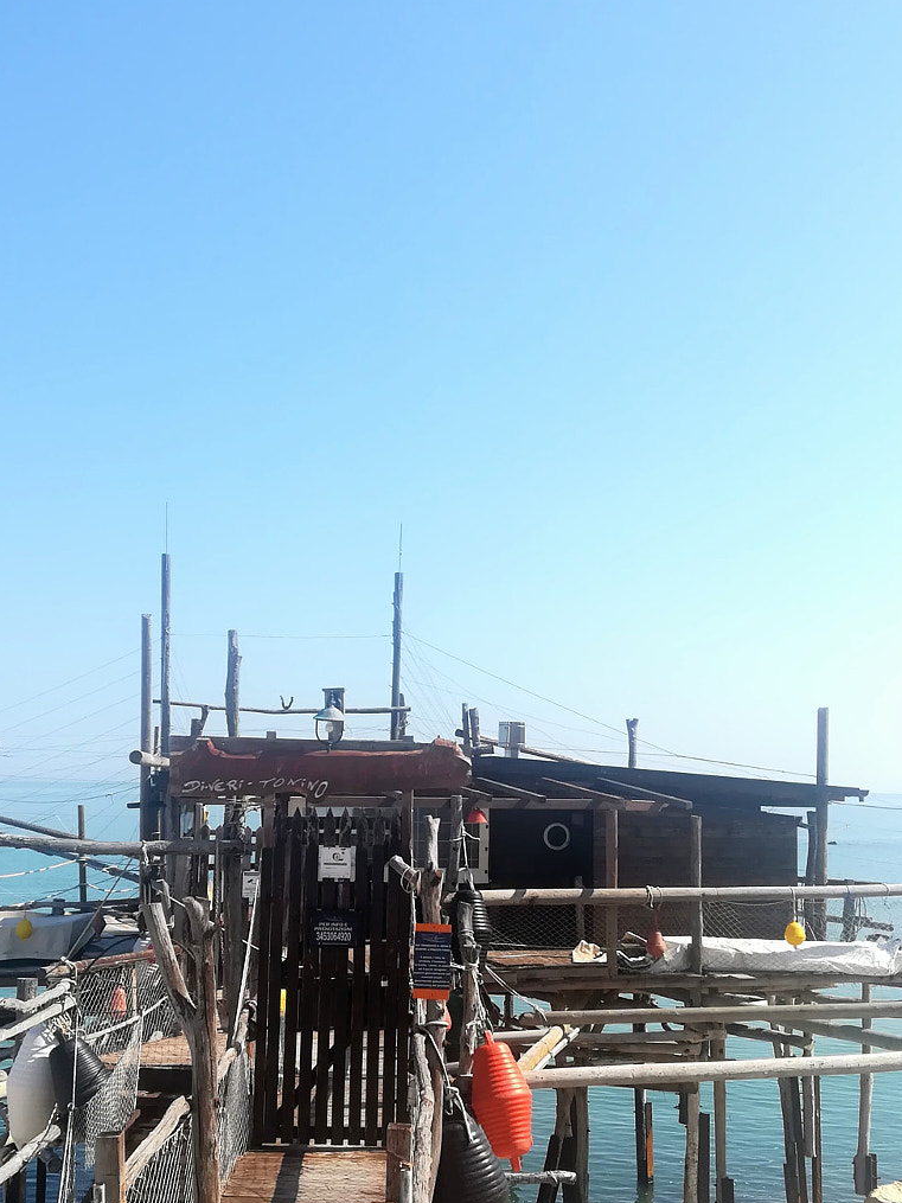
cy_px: 704
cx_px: 384
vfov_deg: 45.6
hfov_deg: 35.1
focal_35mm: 41
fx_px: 1425
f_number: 2.2
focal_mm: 3.83
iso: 50
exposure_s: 1/699
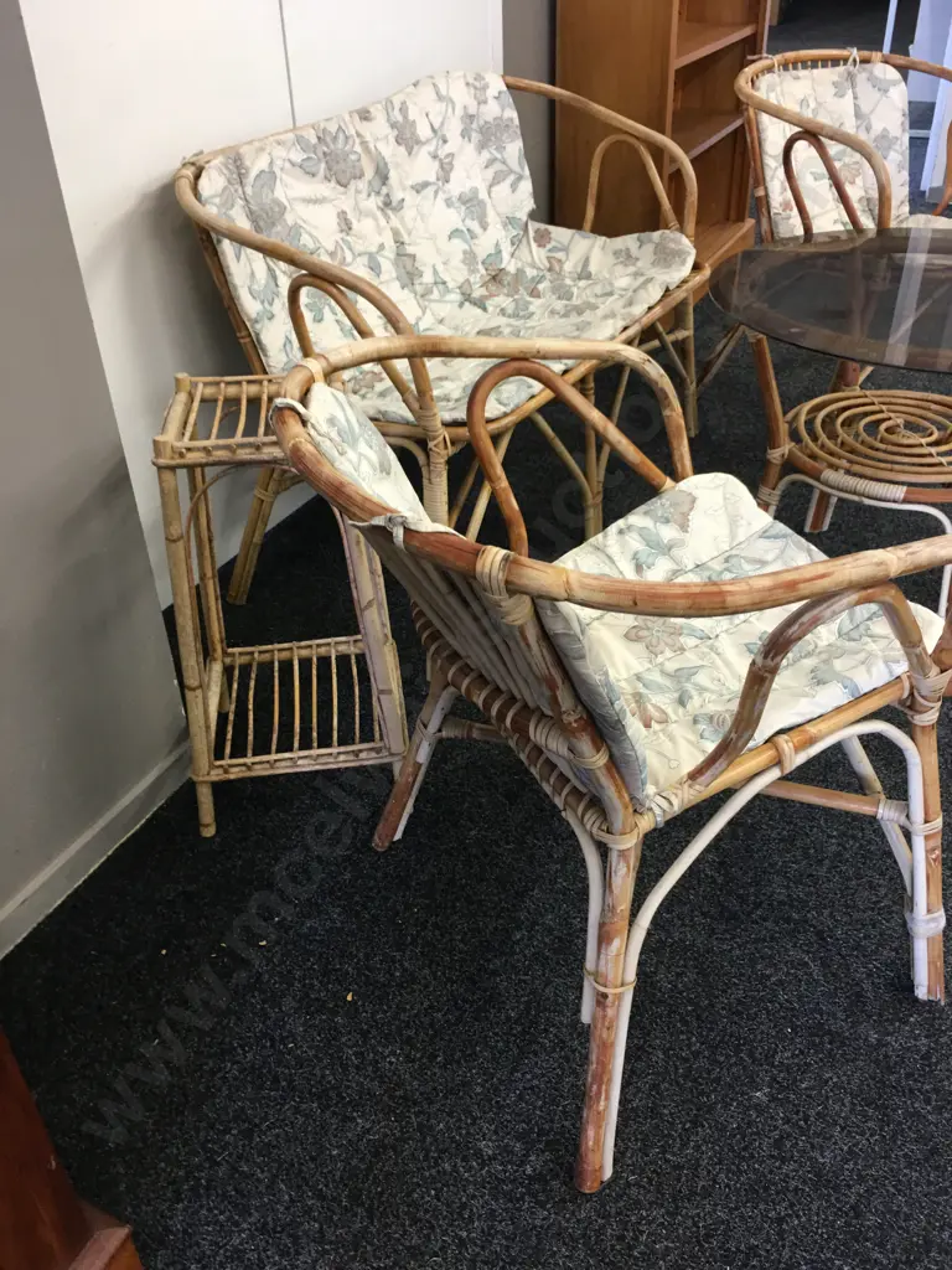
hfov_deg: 48.2
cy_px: 635
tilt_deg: -35.2
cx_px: 476
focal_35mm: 29
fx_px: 1063
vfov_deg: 61.7
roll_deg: +1.5
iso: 50
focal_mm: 4.15
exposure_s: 1/17
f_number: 2.2
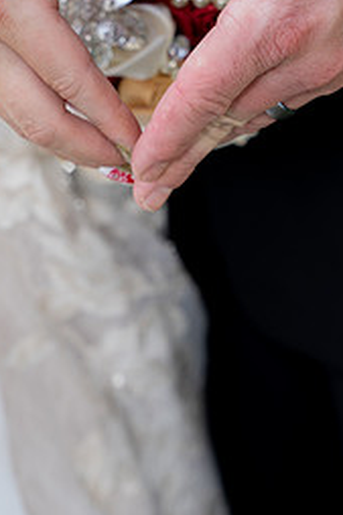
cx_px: 197
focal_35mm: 101
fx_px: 1445
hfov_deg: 13.5
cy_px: 231
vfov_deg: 20.2
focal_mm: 57
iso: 500
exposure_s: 1/125
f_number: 5
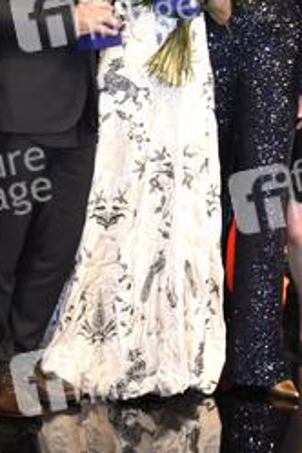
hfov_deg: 10.2
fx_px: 1699
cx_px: 156
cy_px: 100
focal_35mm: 135
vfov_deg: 15.1
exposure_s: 1/60
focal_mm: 56
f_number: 6.3
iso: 1600
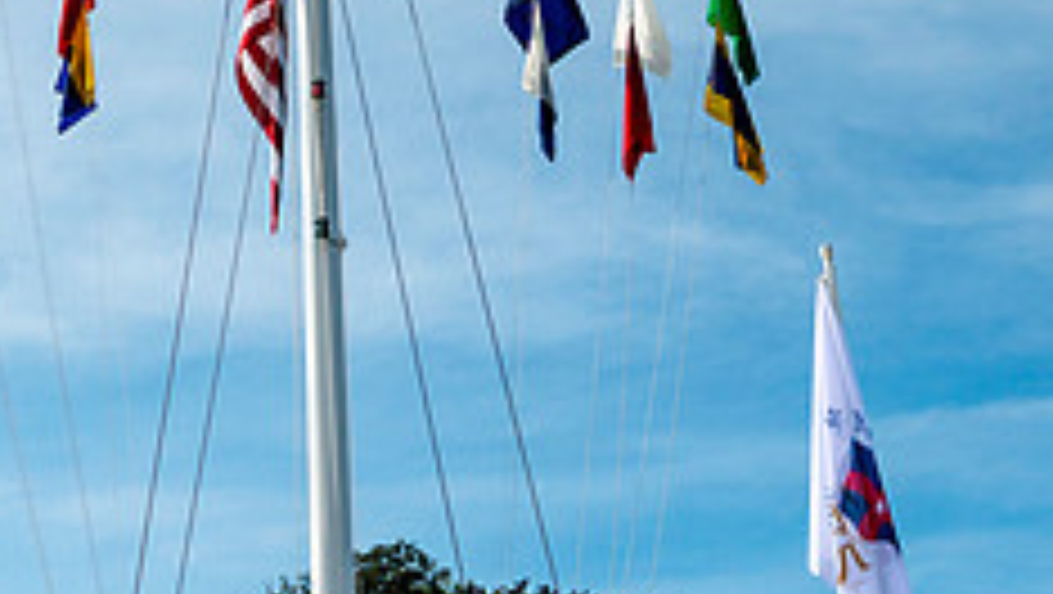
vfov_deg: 13.4
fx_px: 2403
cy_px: -241
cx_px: 378
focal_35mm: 86
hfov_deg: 24.6
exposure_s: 1/5000
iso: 320
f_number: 4
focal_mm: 32
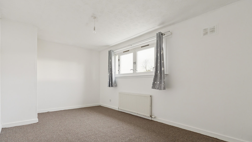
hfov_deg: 94.2
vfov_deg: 62.1
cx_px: 125
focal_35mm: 18
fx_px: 117
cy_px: 81
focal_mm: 11
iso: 500
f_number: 6.3
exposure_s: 1/20
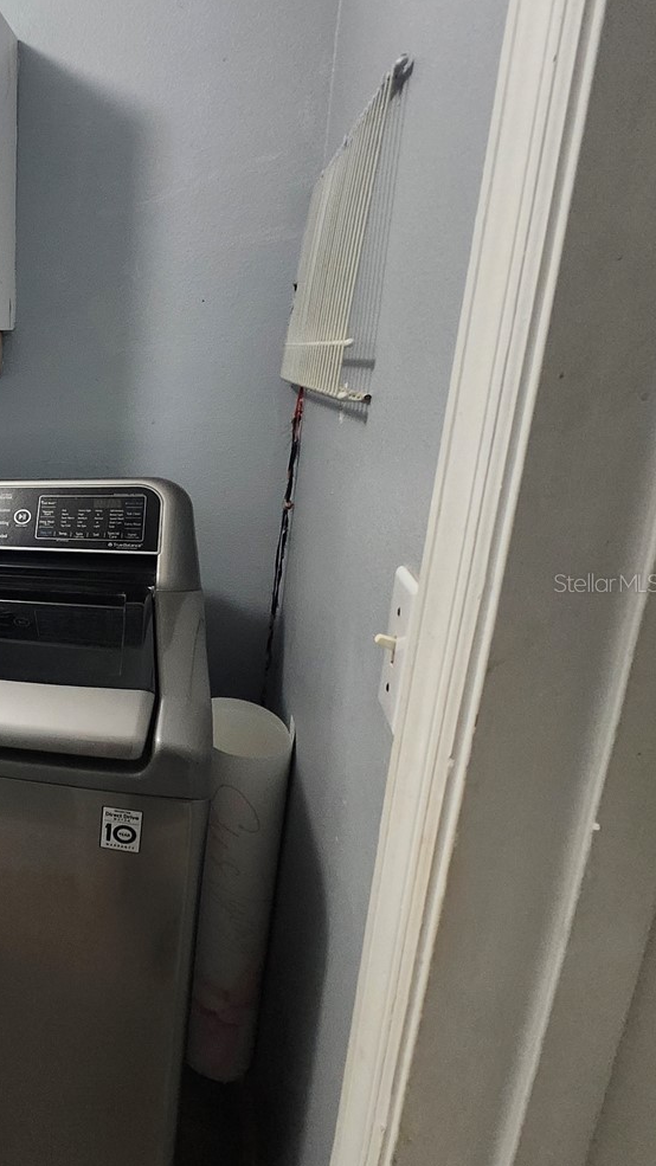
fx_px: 711
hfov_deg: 31.2
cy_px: 582
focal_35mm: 23
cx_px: -282
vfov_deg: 78.7
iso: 320
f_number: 2.2
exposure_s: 1/30
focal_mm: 1.74
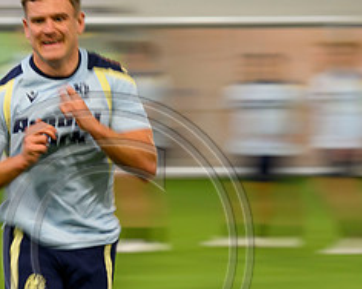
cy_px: 213
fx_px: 4300
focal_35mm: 402
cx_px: -25
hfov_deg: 4.8
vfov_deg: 3.8
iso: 500
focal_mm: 115
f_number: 5.6
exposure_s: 1/30
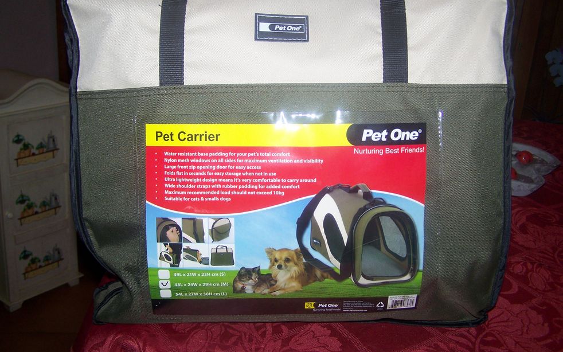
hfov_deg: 48.2
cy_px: 157
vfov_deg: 31.2
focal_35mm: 41
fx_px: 629
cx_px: 277
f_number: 2.8
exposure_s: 1/60
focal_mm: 6.3
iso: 80
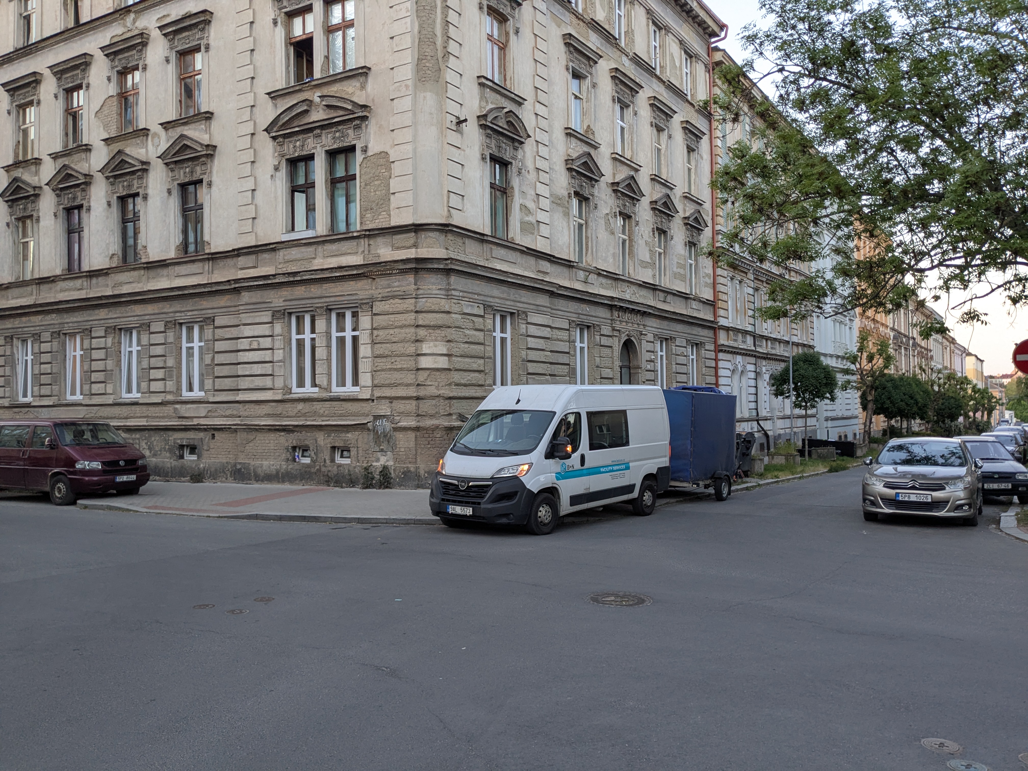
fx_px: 802
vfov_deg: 51.4
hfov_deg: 65.3
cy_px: 386
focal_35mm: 27
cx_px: 514
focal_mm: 4.38
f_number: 1.73
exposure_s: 1/99.9
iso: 83
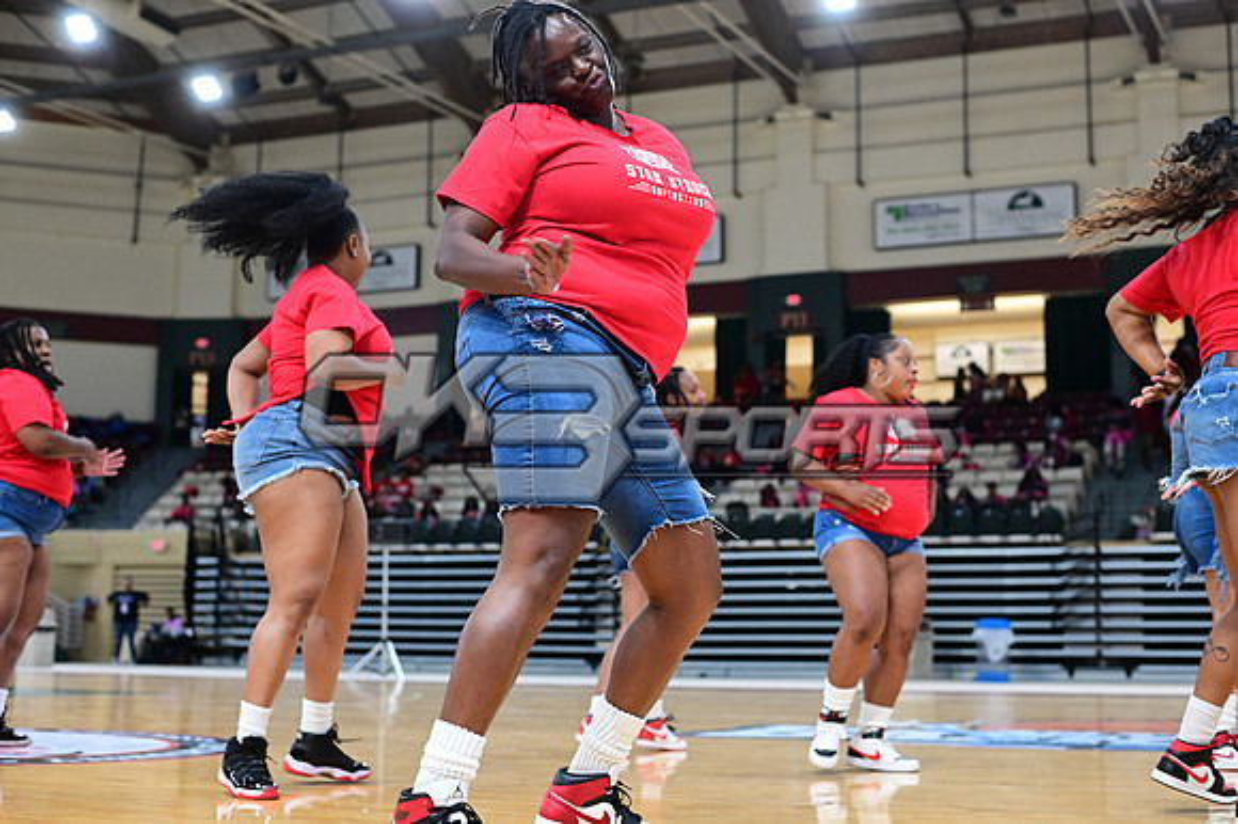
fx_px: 1718
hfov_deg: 39.6
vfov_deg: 27.0
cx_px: 619
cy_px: 412
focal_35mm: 50
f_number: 3.2
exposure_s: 1/1000
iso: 6400
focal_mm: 50
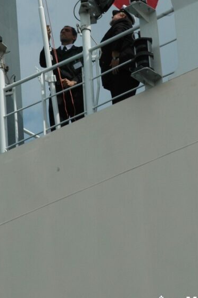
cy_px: 46
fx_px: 3064
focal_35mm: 371
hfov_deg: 3.7
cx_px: 74
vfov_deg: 5.6
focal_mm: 135
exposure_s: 1/200
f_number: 22
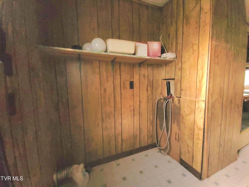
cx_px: 124
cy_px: 94
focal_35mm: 13
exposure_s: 1/15
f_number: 2.2
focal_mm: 2.2
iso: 1250
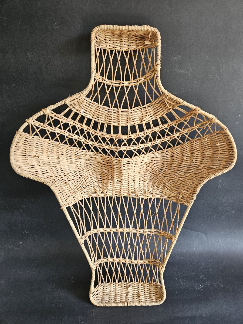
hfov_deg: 58.9
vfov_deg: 73.9
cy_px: 162
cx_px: 122
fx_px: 215
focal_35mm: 23
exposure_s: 1/100
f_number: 1.8
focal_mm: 5.4
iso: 160
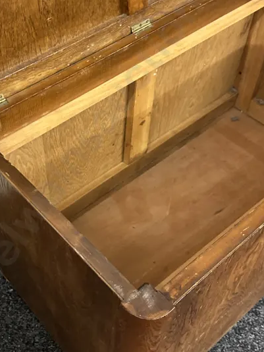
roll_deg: +1.8
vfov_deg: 41.1
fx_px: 467
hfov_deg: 31.3
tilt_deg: -44.4
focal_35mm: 46
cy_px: 147
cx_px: 85
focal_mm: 6.86
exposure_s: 1/50
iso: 640
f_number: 1.78
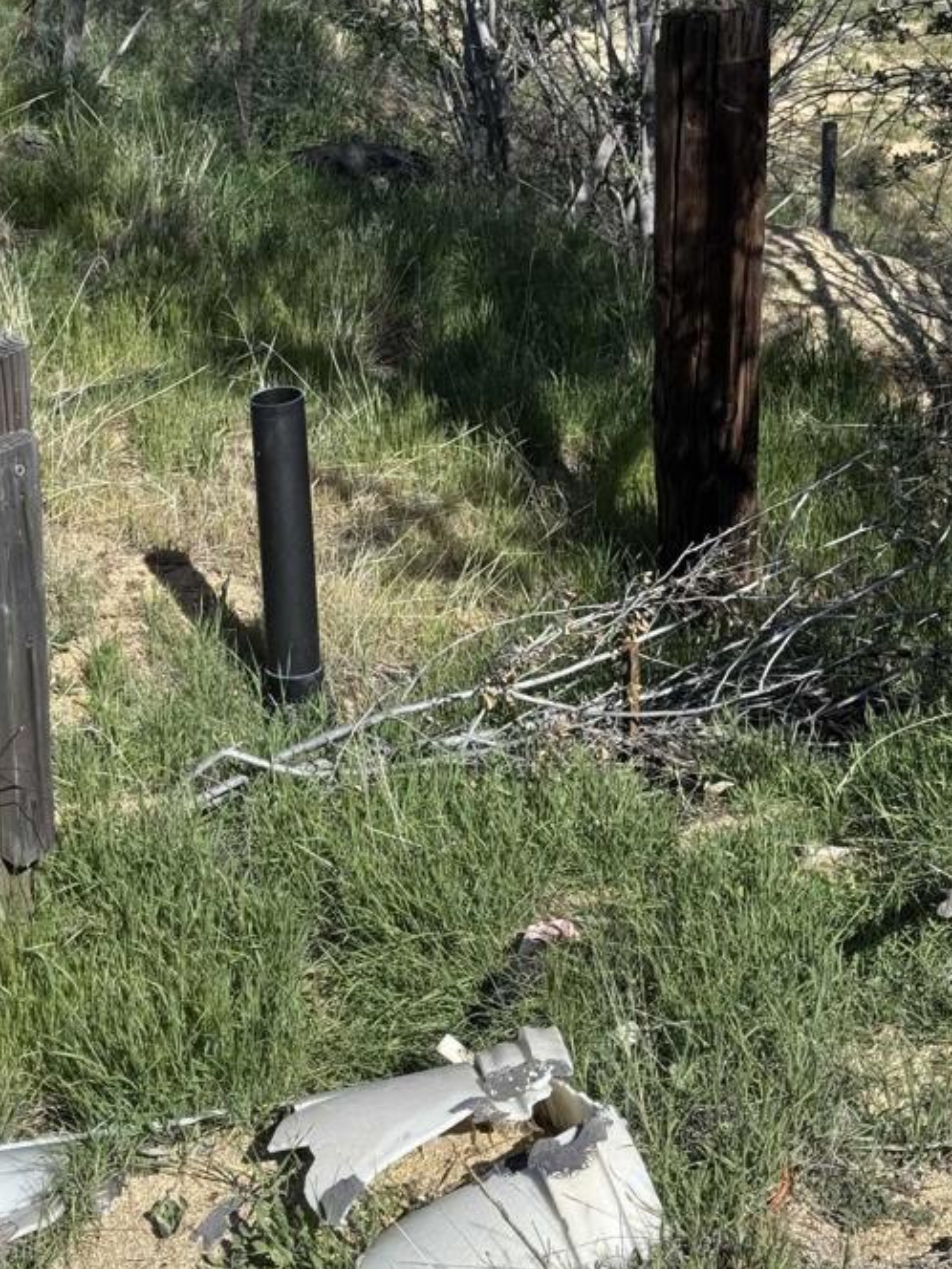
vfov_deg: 26.1
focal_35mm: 74
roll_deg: +1.9
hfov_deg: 19.9
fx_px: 2714
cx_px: 352
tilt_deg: -26.4
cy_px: 357
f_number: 1.78
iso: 64
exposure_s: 1/3096
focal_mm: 6.76
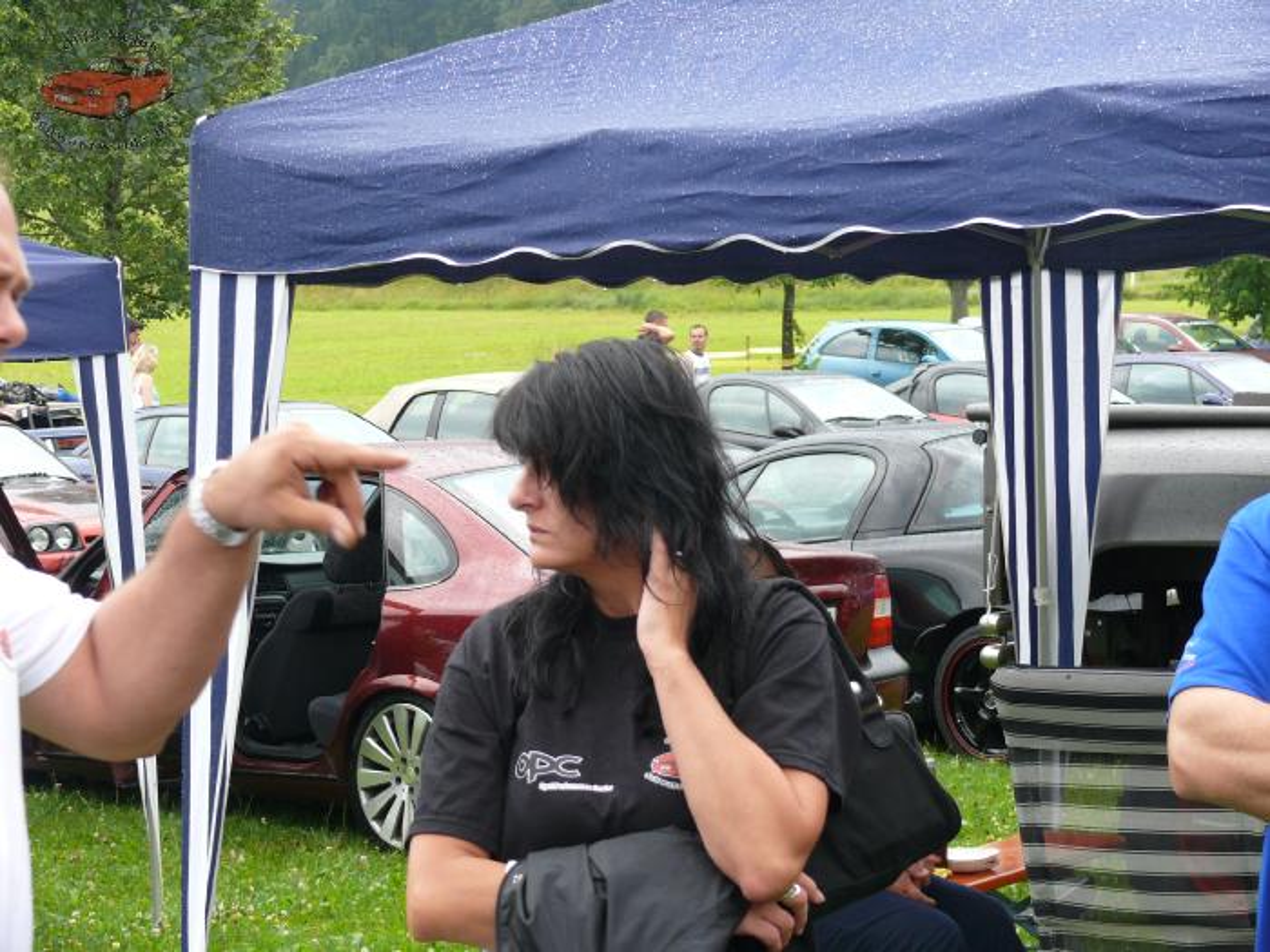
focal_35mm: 91
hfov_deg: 21.5
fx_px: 3339
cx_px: 635
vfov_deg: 16.2
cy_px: 476
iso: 100
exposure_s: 1/160
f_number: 4
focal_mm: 19.2
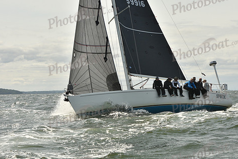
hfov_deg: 20.2
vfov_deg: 13.6
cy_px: 82
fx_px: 668
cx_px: 146
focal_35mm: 101
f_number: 10
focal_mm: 82
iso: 250
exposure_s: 1/800
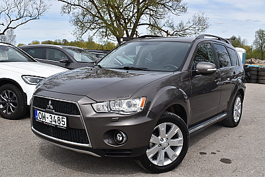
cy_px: 88
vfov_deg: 35.5
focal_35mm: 38
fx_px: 276
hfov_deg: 51.3
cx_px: 132
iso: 200
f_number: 8
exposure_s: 1/640
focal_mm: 25
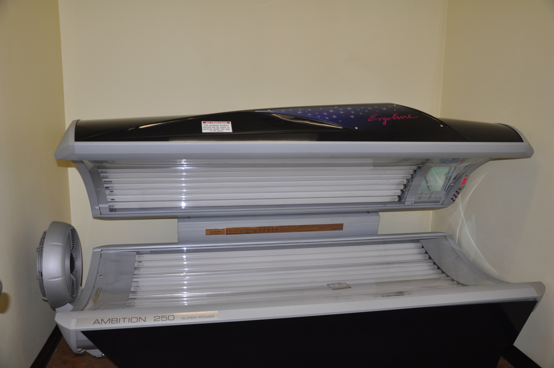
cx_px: 277
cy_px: 184
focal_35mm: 32
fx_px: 484
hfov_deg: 59.6
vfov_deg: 41.6
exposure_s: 1/60
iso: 320
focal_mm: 21
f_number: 3.8
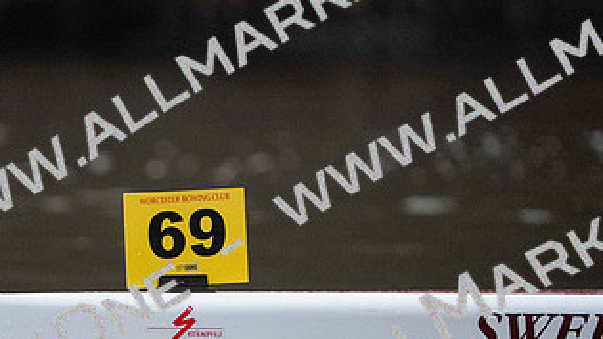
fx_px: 16161
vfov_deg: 1.2
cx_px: 134
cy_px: 258
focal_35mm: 1011
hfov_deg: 2.1
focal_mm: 524
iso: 8000
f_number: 6.3
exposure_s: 1/800
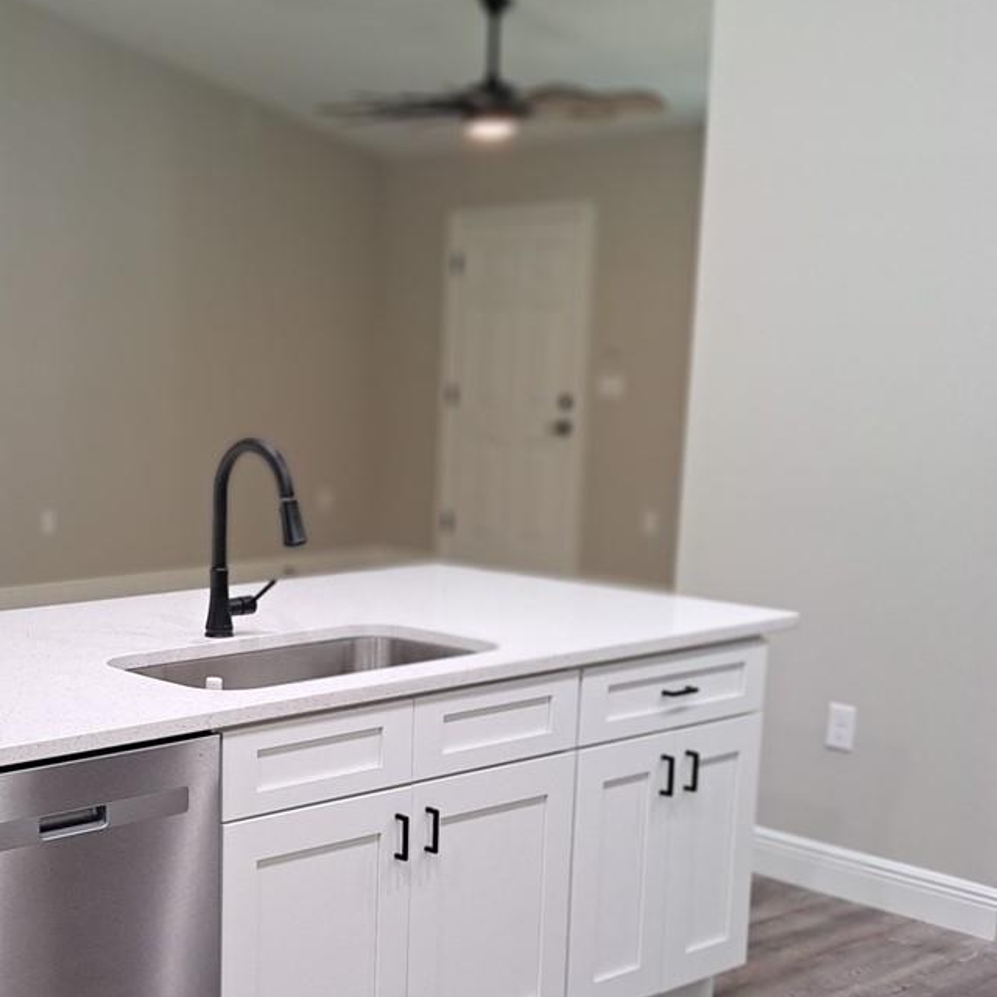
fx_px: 1727
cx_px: 137
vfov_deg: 31.8
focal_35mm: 53
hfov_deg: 31.0
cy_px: 712
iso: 200
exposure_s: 1/60
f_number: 1.8
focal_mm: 5.23
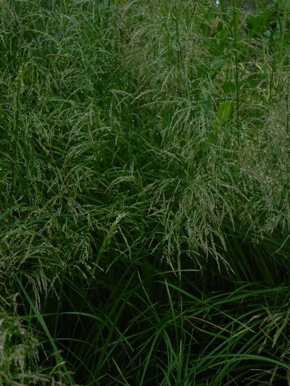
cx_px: 145
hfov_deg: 14.1
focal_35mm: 105
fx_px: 1173
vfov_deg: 18.7
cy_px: 193
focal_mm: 18.8
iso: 160
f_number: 4.5
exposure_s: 1/10
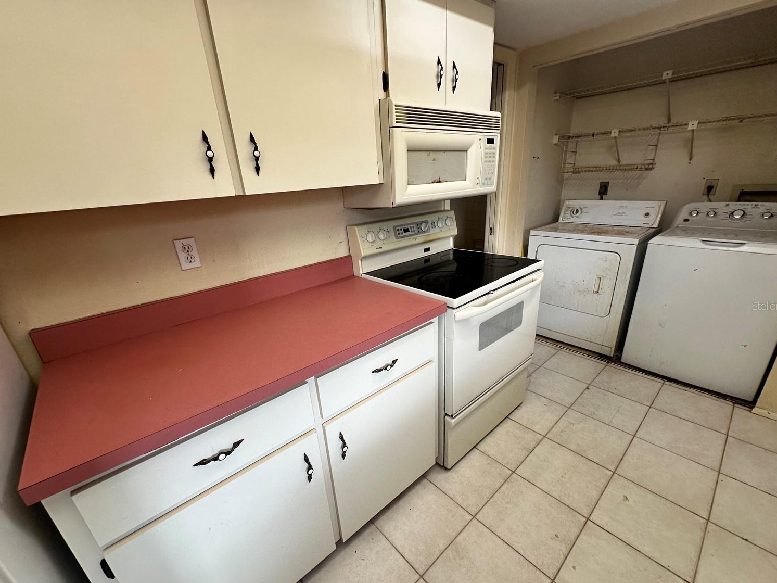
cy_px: 306
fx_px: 337
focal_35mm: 15
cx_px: 385
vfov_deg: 81.7
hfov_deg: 98.2
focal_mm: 2.22
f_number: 2.2
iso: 160
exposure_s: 1/120
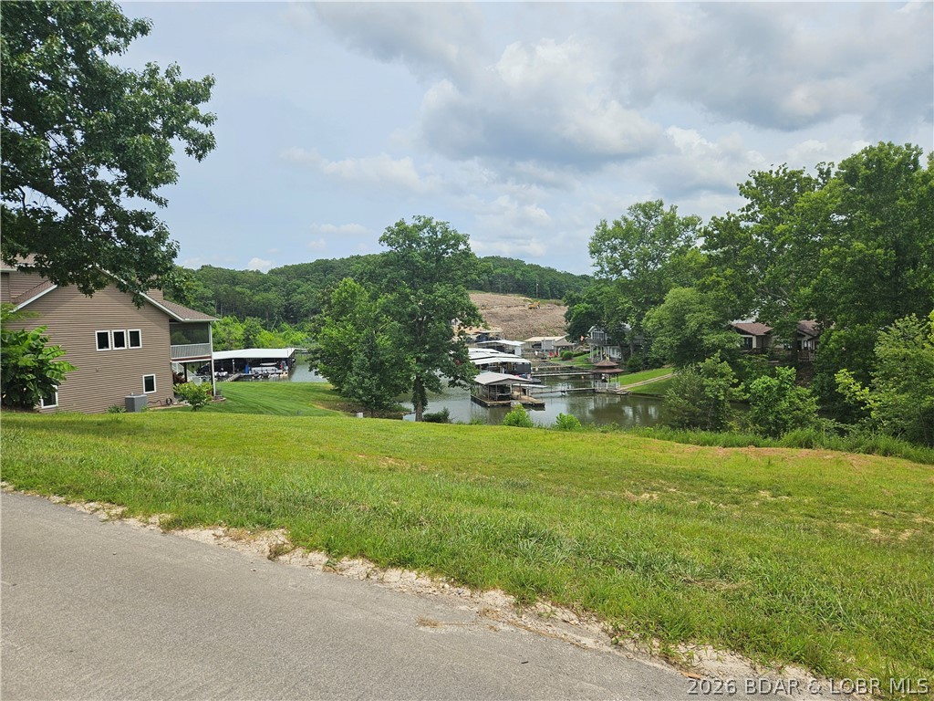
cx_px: 467
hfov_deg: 73.9
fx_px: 621
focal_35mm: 23
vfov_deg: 58.9
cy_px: 350
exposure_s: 1/3446
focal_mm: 5.4
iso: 25
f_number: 1.8
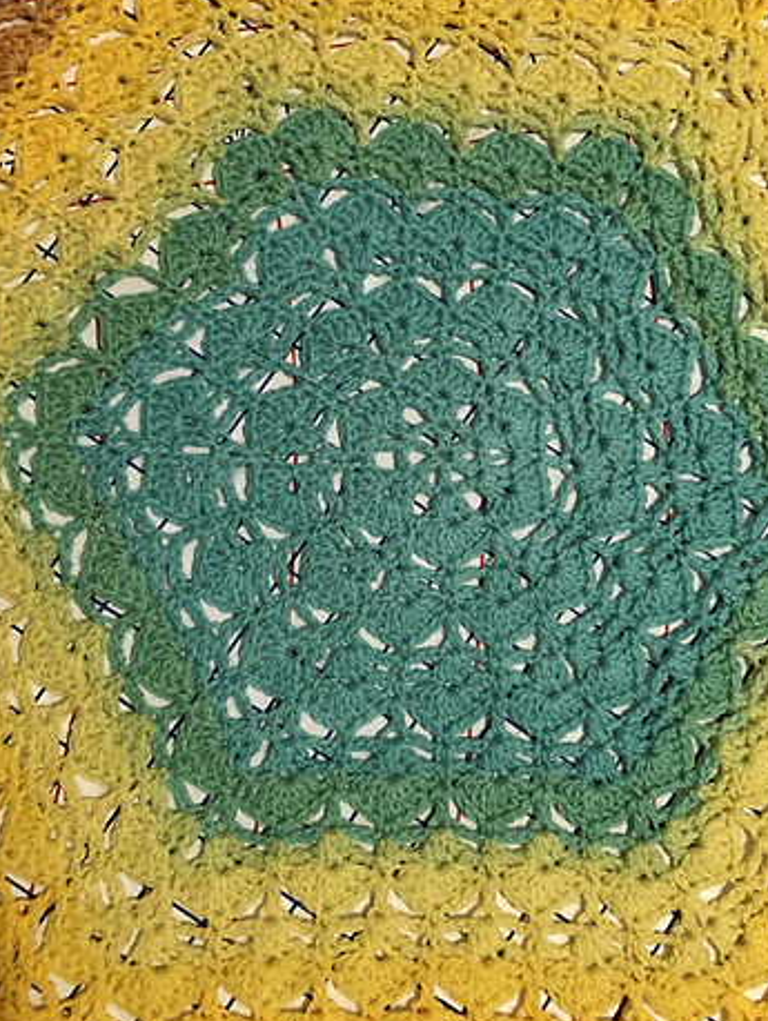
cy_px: 447
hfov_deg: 36.8
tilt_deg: -82.3
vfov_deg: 47.7
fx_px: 1152
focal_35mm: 39
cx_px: 441
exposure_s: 1/12
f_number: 1.8
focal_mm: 3.99
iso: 100
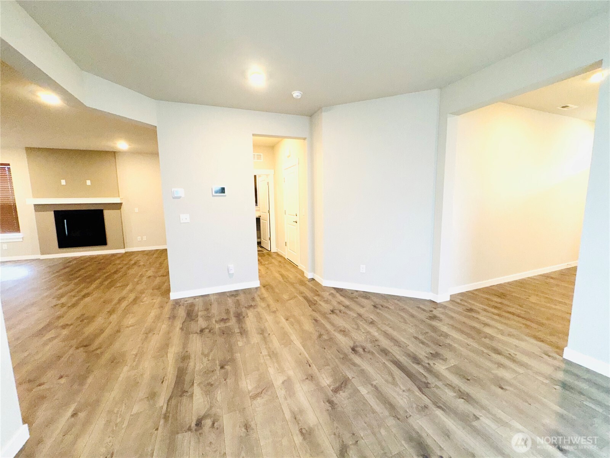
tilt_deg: -7.4
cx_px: 305
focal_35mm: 14
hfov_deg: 102.1
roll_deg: +0.2
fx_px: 247
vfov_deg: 85.7
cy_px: 229
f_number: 2.2
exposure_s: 1/60
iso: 100
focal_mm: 2.22
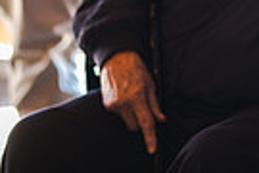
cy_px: -131
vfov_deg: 6.3
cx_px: 247
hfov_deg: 9.5
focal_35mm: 215
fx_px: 1547
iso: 1000
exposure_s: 1/160
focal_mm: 50
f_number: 1.4
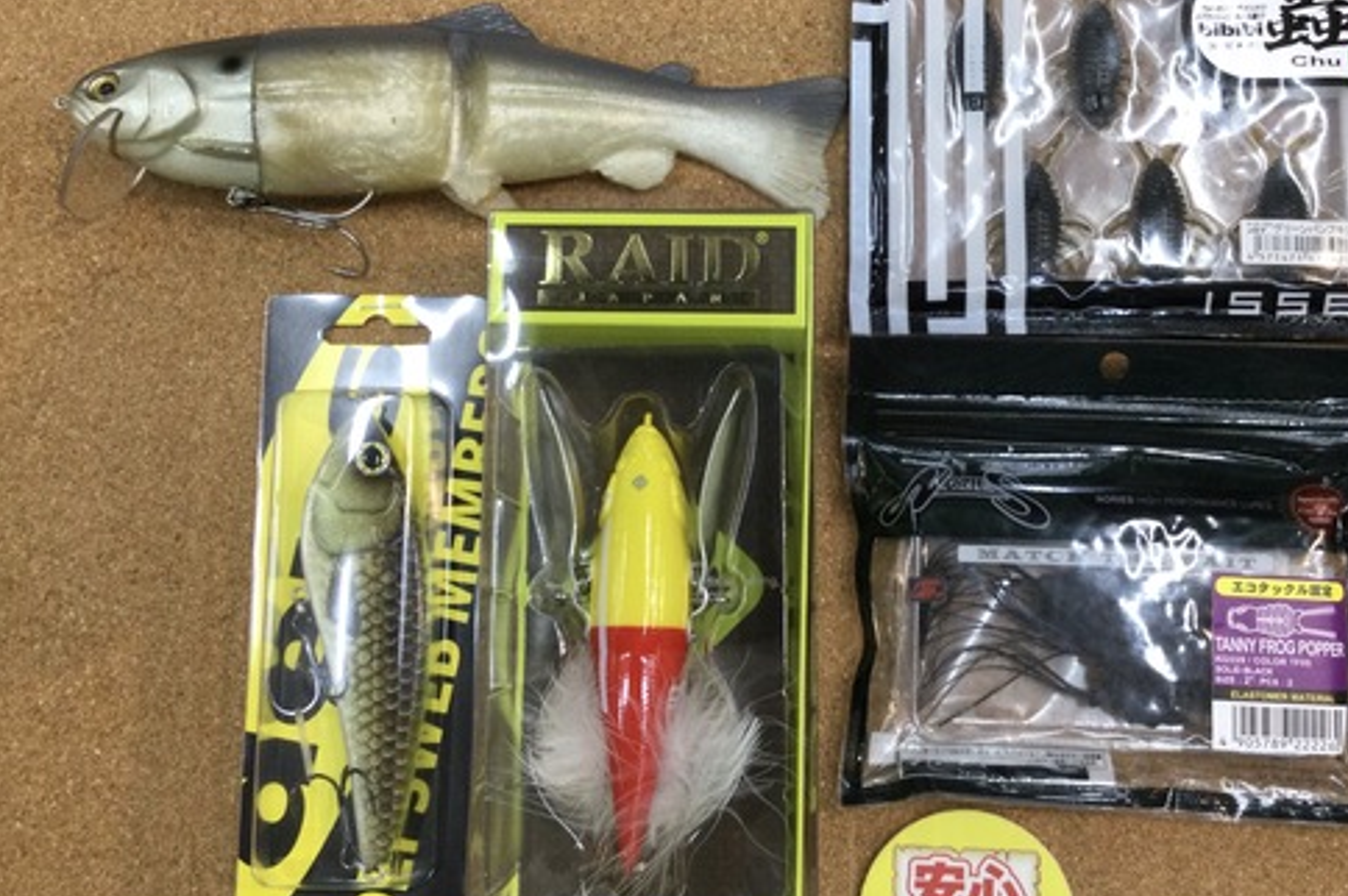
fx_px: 1497
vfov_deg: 33.3
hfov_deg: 48.3
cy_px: 401
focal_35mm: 40
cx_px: 785
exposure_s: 1/30
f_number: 2.4
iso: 25
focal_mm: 3.3
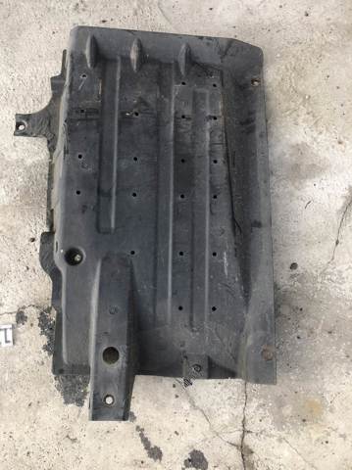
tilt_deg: -75.6
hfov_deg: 49.7
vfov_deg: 63.5
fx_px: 380
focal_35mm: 28
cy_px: 235
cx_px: 176
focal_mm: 4
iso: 20
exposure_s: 1/302
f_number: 1.8
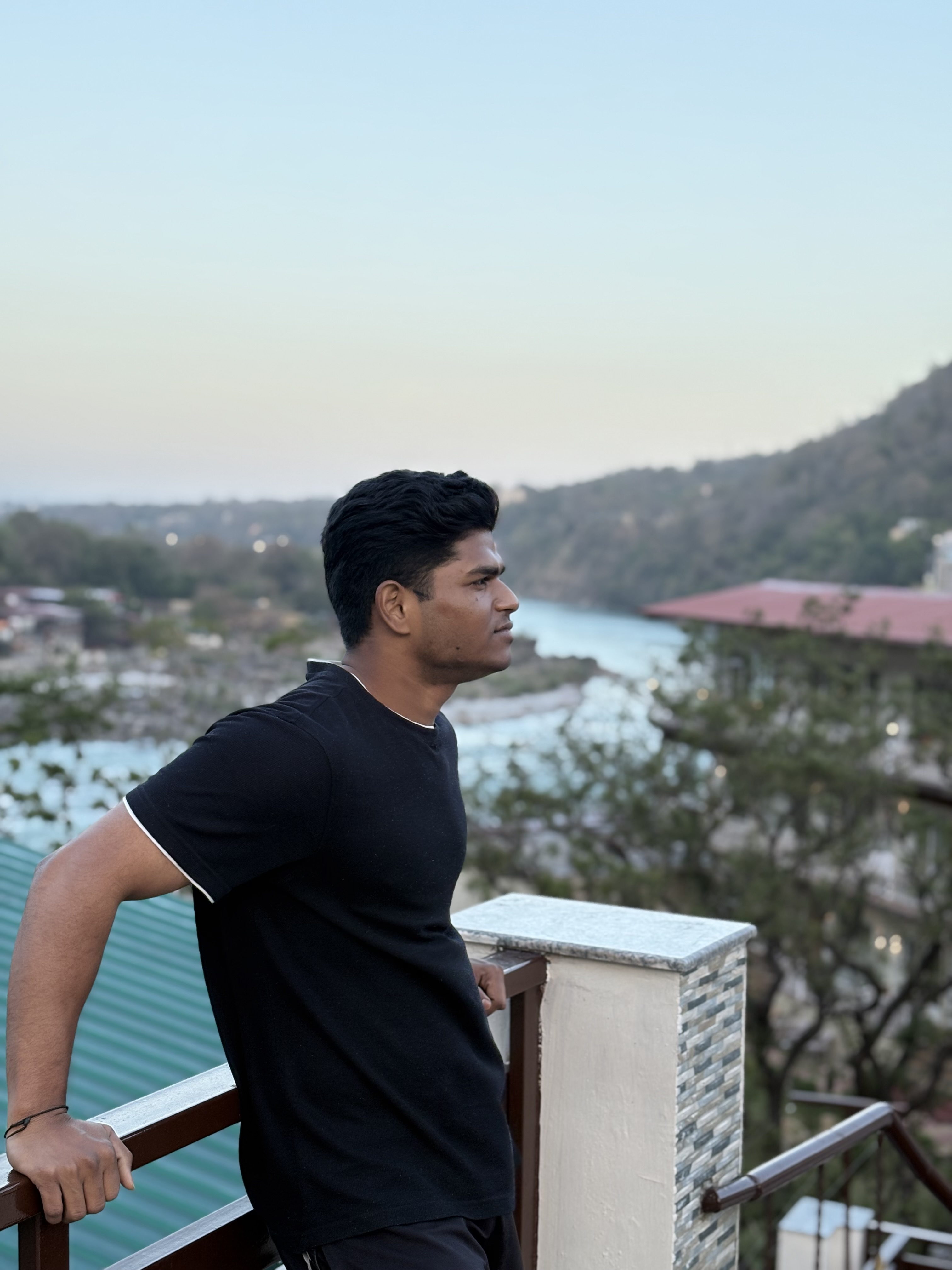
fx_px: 1907
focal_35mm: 52
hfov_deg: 28.0
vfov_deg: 36.8
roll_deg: -2.0
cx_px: 476
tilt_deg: -4.1
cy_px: 635
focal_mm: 5.96
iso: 32
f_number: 1.6
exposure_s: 1/293
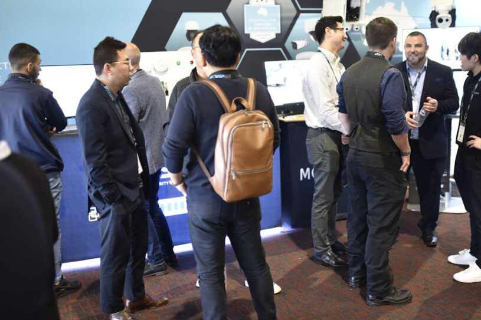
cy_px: 167
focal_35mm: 44
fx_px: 588
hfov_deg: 44.4
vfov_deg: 30.5
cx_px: 269
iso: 800
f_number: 1.4
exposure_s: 1/60
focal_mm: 35
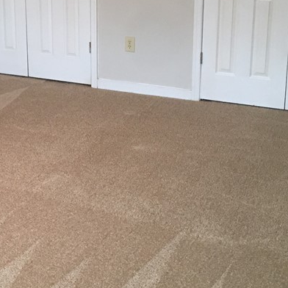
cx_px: 45
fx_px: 631
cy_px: 60
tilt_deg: -13.6
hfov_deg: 25.2
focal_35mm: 67
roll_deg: +1.5
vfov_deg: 25.3
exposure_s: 1/15
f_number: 2.2
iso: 80
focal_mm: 4.15
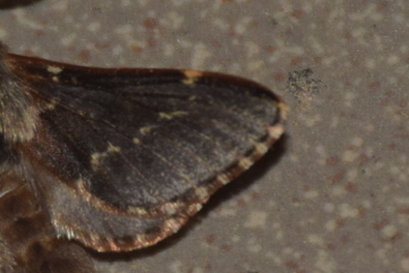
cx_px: -14
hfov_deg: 4.3
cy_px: 157
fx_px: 5419
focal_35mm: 477
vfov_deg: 2.9
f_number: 5.6
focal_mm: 140
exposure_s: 1/60
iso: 320
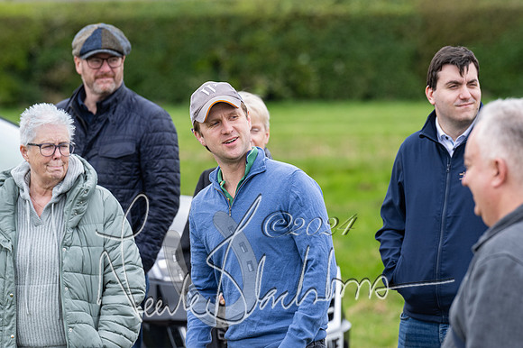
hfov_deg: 6.9
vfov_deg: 4.6
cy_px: 174
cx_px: 262
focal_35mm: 300
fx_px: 4356
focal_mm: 200
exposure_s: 1/640
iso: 500
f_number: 5
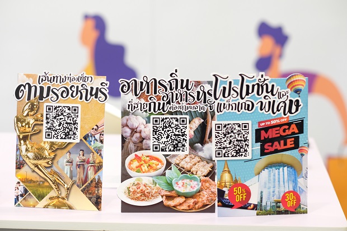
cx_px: 174
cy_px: 116
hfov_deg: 24.2
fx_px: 809
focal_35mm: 84
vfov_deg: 16.3
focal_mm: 56
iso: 800
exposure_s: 1/50
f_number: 2.2
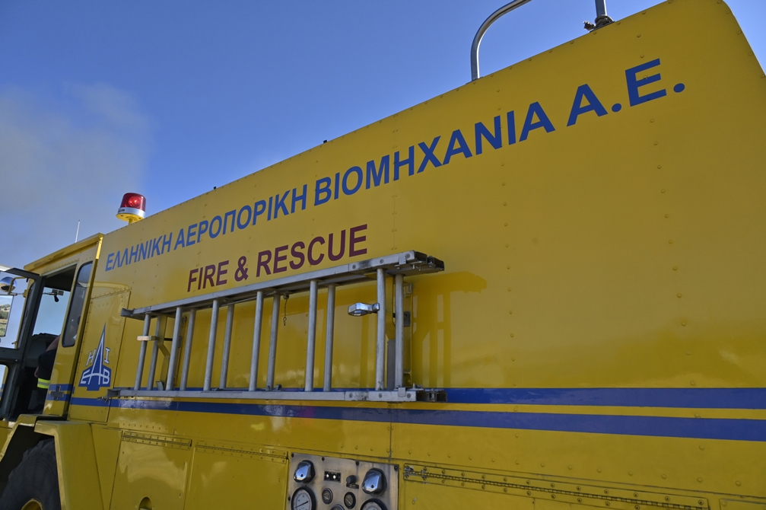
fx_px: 510
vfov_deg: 53.1
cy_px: 255
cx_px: 383
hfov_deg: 73.8
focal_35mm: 24
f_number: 8
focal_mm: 24
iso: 1000
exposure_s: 1/2500
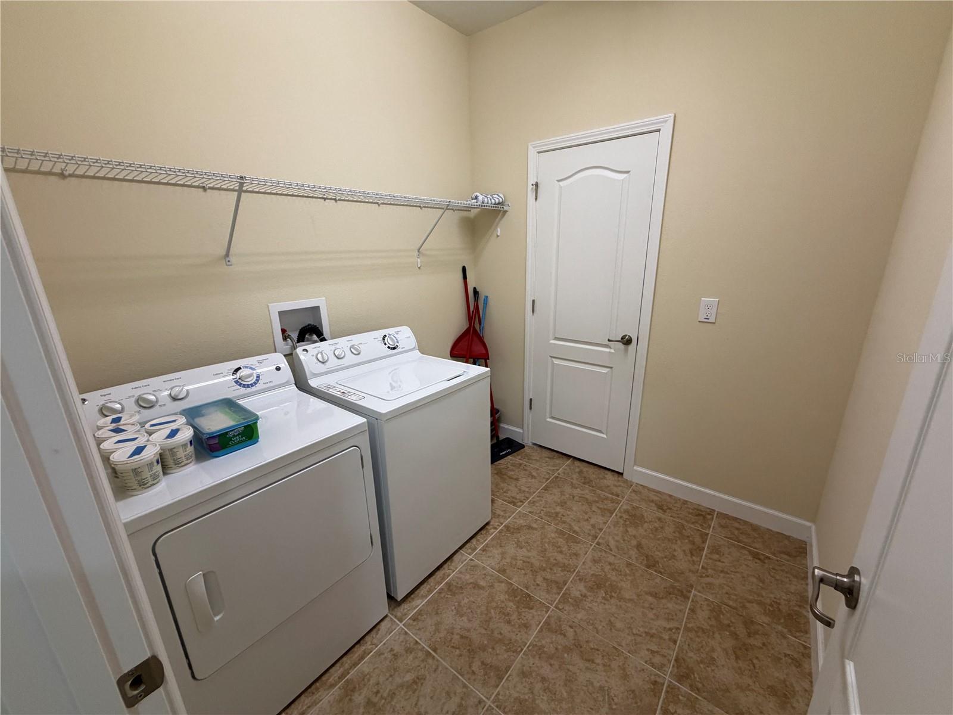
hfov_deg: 102.1
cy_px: 358
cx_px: 476
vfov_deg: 85.7
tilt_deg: -15.7
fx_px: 385
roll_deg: +1.4
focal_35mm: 14
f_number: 2.2
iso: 250
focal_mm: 2.22
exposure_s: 1/120
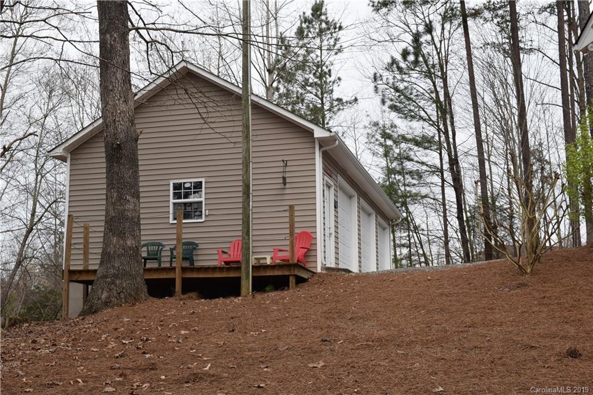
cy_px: 198
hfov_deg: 37.9
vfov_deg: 25.7
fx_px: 864
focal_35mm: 52
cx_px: 296
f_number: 8
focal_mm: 35
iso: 200
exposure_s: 1/320
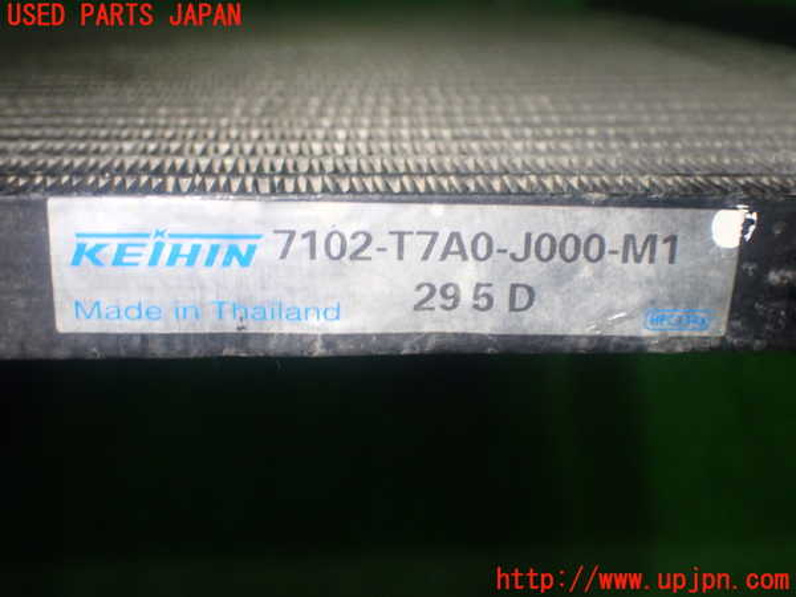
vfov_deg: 30.9
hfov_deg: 40.4
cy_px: 298
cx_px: 398
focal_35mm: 47
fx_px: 1081
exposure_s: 1/50
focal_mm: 8.4
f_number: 3.1
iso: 640
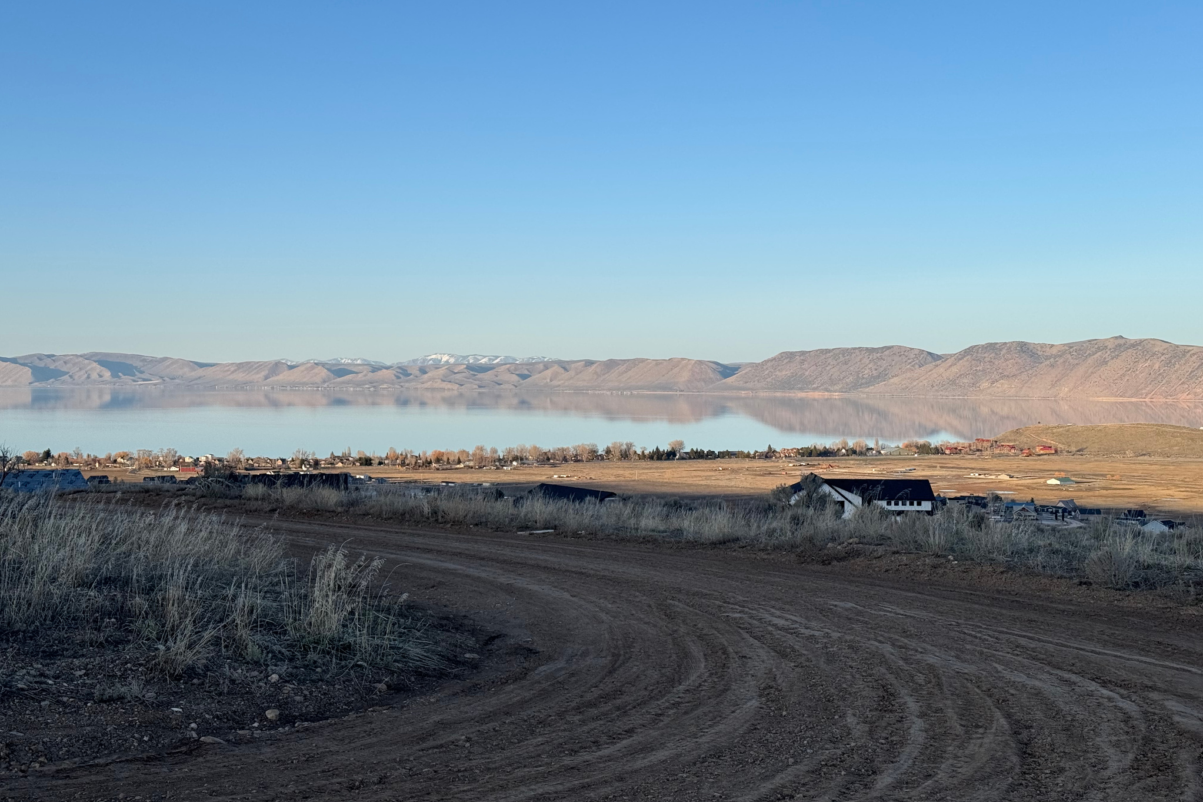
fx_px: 1671
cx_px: 602
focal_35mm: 50
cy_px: 392
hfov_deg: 39.6
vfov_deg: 27.0
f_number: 1.78
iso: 64
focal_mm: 6.76
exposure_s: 1/2513
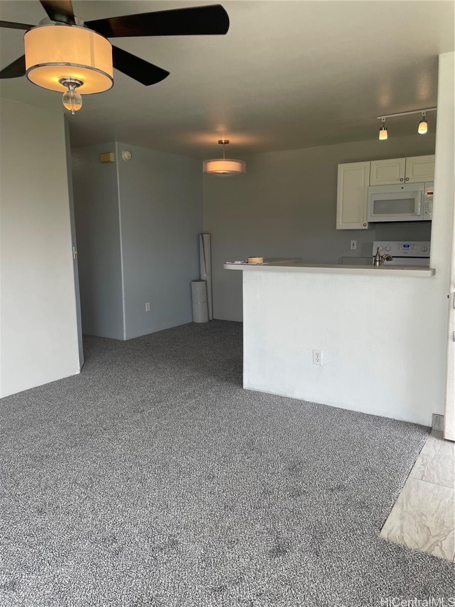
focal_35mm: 26
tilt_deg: -6.1
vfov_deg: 67.3
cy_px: 304
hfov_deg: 53.1
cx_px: 228
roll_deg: +1.1
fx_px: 456
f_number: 1.6
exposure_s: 1/120
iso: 40
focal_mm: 4.2
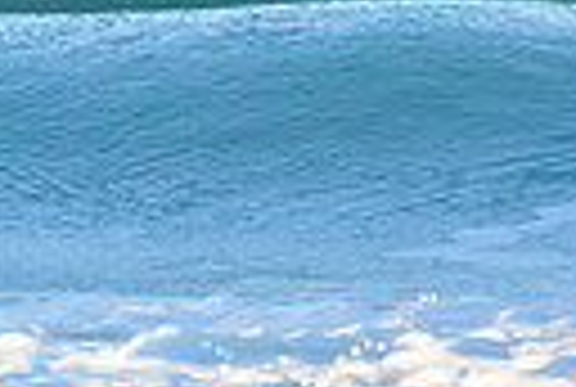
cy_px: -358
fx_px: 38441
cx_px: -500
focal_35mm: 2397
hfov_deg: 0.9
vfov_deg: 0.6
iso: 5000
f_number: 11
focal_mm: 530
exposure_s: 1/1600
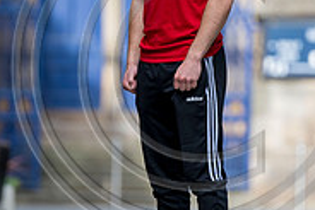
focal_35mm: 629
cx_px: 188
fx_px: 5508
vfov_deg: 2.2
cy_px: 66
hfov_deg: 3.3
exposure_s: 1/640
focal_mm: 200
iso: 125
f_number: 2.8
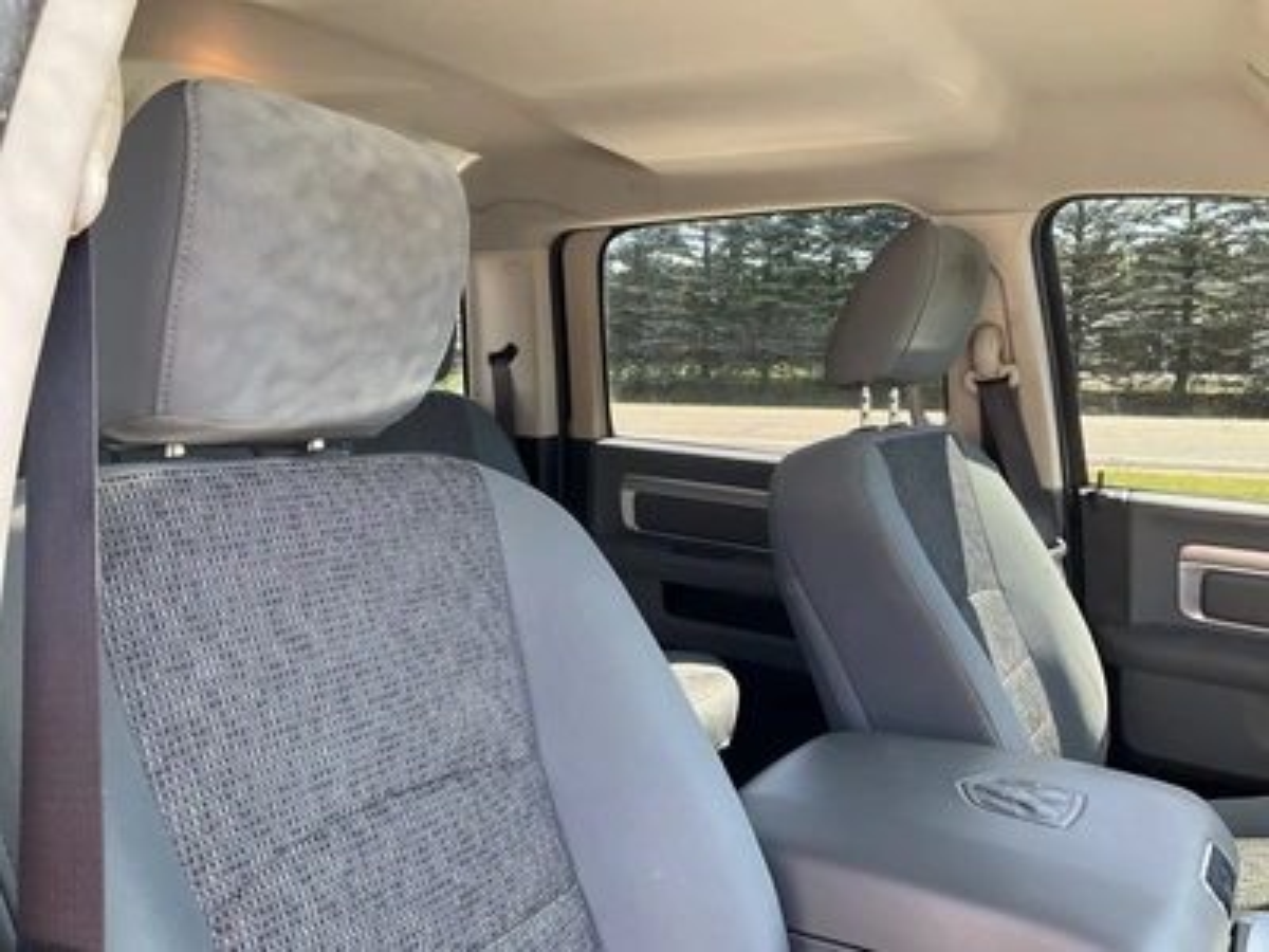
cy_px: 476
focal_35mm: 29
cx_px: 634
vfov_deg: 48.2
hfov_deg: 61.7
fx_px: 1063
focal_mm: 3
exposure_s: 1/122
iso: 64
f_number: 1.8
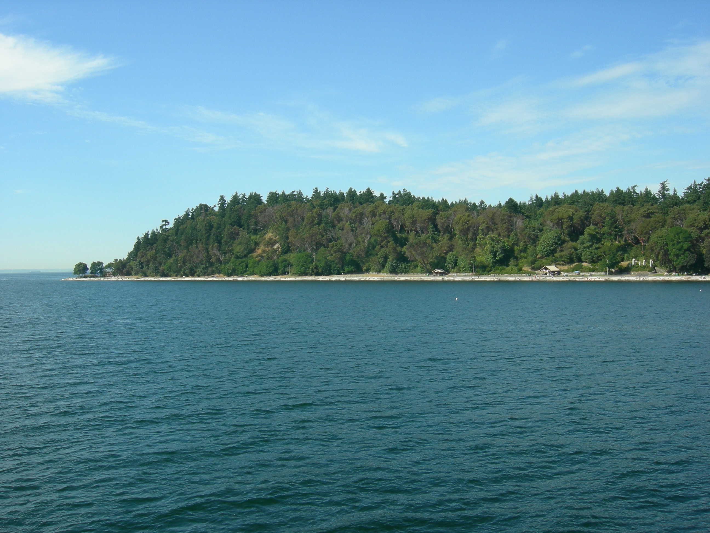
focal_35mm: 36
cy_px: 266
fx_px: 738
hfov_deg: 51.4
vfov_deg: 39.7
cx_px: 355
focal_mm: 7.5
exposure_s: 1/234
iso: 64
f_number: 6
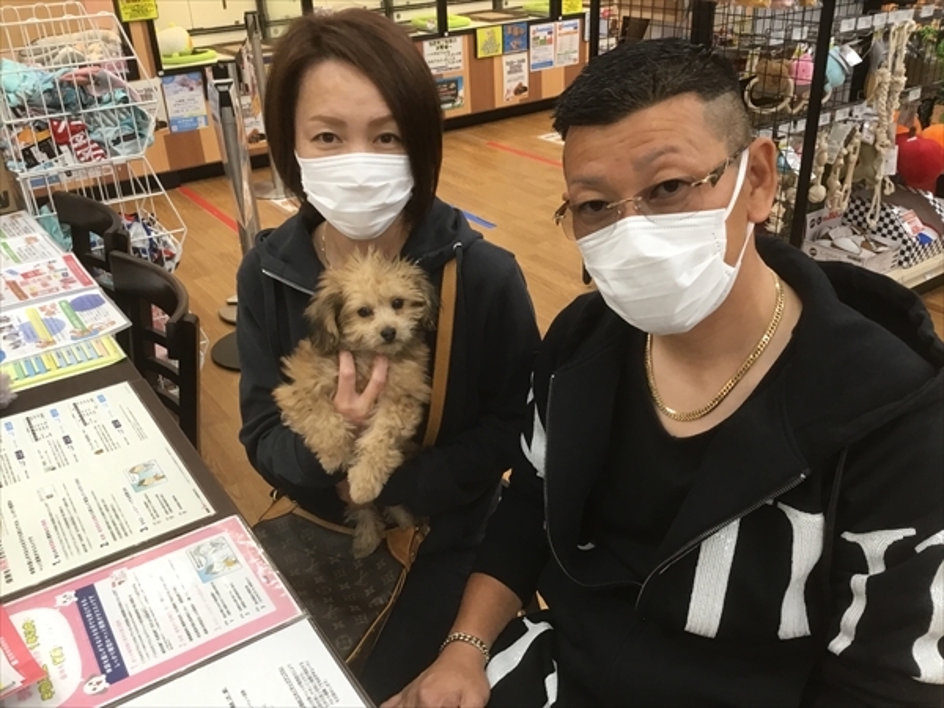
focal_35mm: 31
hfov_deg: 58.4
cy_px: 354
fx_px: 845
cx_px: 472
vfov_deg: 45.4
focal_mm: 3.3
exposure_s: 1/30
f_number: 2.4
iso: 64
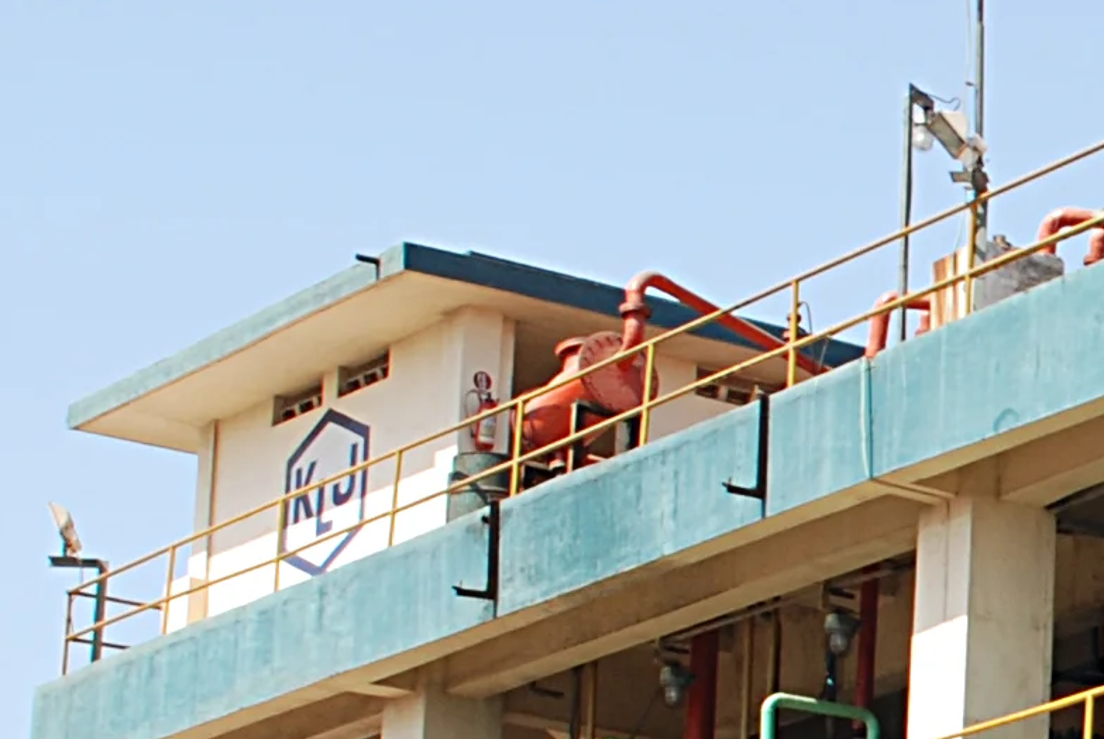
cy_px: 738
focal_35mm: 178
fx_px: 5465
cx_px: 1771
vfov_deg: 7.7
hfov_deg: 11.0
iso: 100
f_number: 8
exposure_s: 1/100
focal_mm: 24
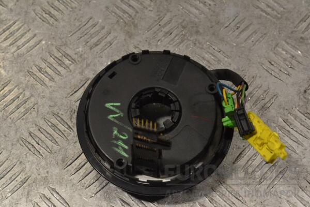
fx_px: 594
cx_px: 155
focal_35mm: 69
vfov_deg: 19.7
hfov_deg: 29.2
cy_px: 104
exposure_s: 1/400
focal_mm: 46
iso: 3200
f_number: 10
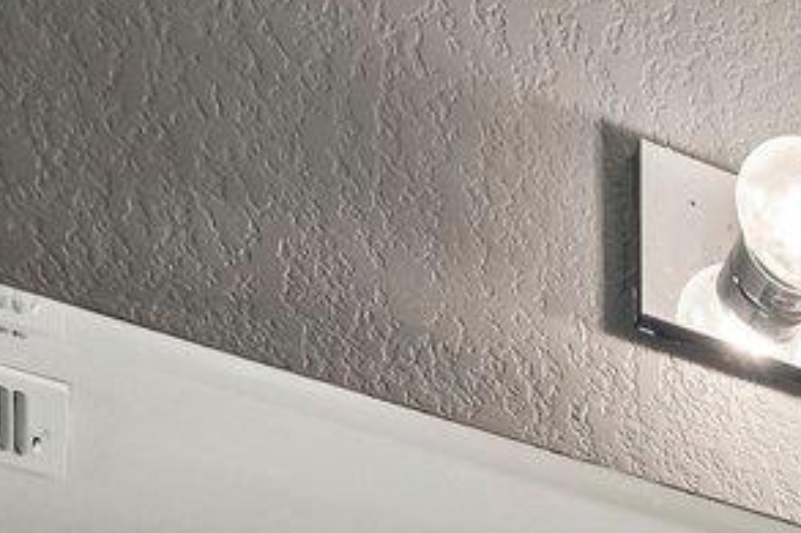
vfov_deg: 10.0
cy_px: 1652
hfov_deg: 14.7
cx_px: 1843
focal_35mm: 98
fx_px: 2179
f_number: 5.6
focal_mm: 14
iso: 220
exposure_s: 1/15
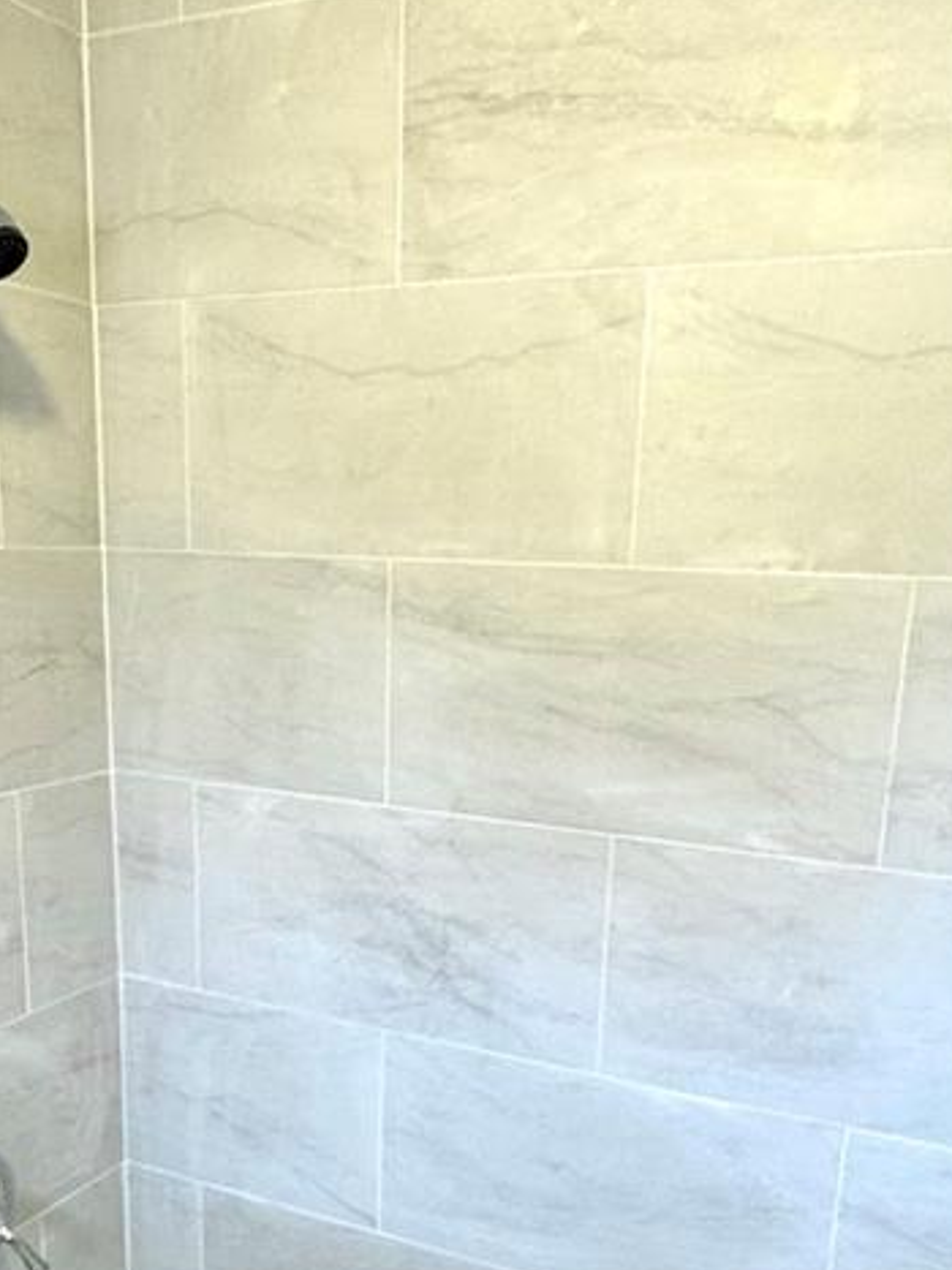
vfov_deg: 50.0
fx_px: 1321
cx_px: 430
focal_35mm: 36
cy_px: 897
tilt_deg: -15.7
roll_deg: -0.6
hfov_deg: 39.6
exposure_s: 1/60
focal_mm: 2.22
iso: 200
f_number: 2.2
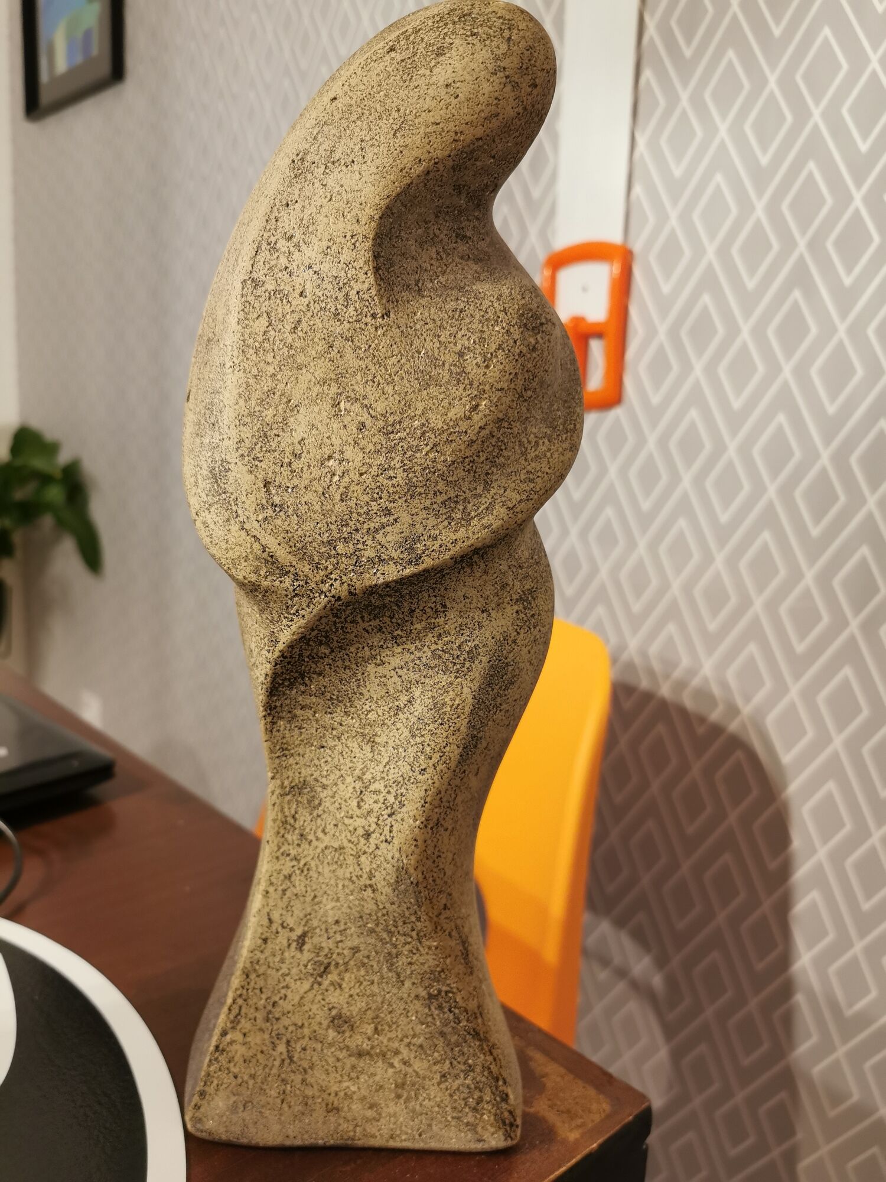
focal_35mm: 27
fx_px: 921
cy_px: 591
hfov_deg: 51.4
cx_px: 443
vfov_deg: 65.3
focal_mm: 5.56
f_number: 1.6
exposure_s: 1/50
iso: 320
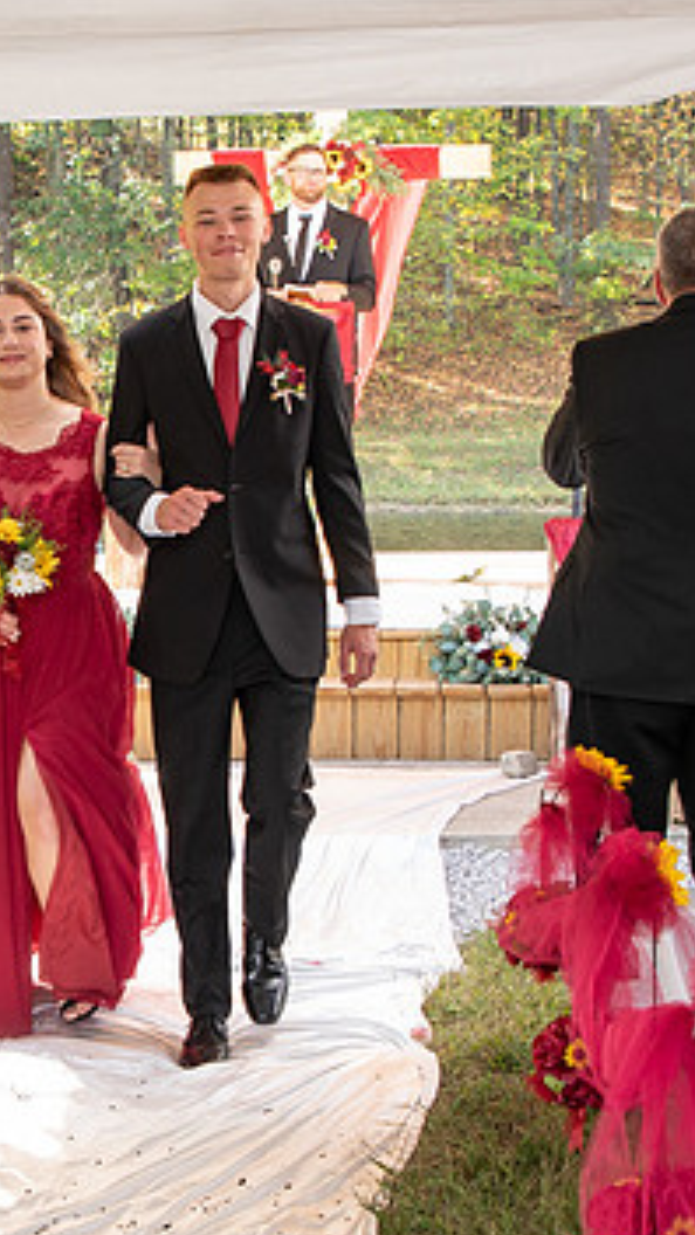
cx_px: 47
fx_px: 2588
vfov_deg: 26.8
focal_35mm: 79
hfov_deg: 15.1
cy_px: 680
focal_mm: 24
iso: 250
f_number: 3.2
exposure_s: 1/160
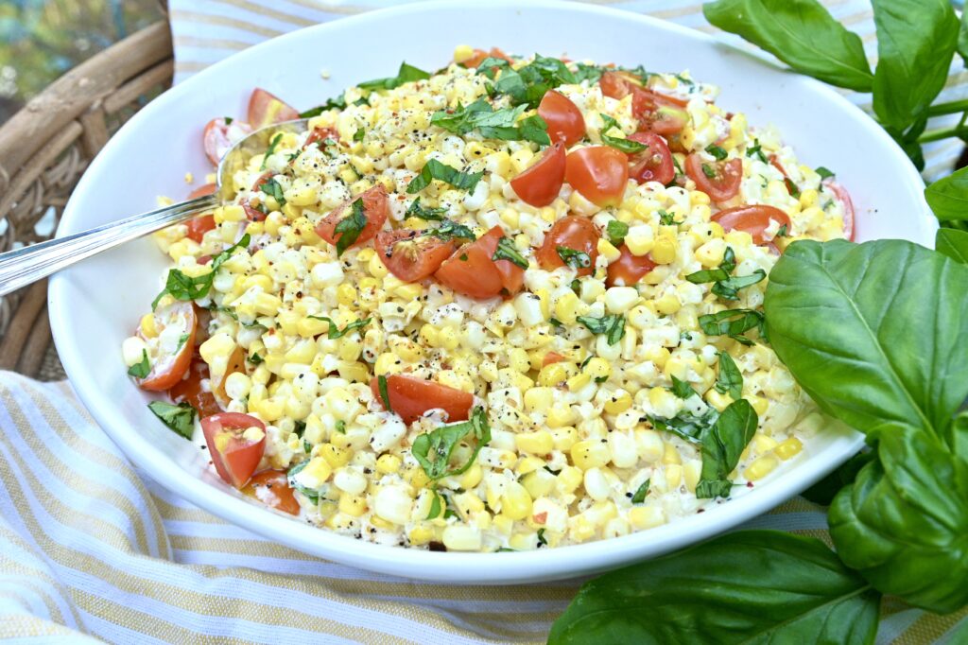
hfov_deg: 55.8
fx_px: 914
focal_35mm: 34
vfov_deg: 38.9
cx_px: 484
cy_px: 322
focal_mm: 23
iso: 1250
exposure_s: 1/200
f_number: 6.3
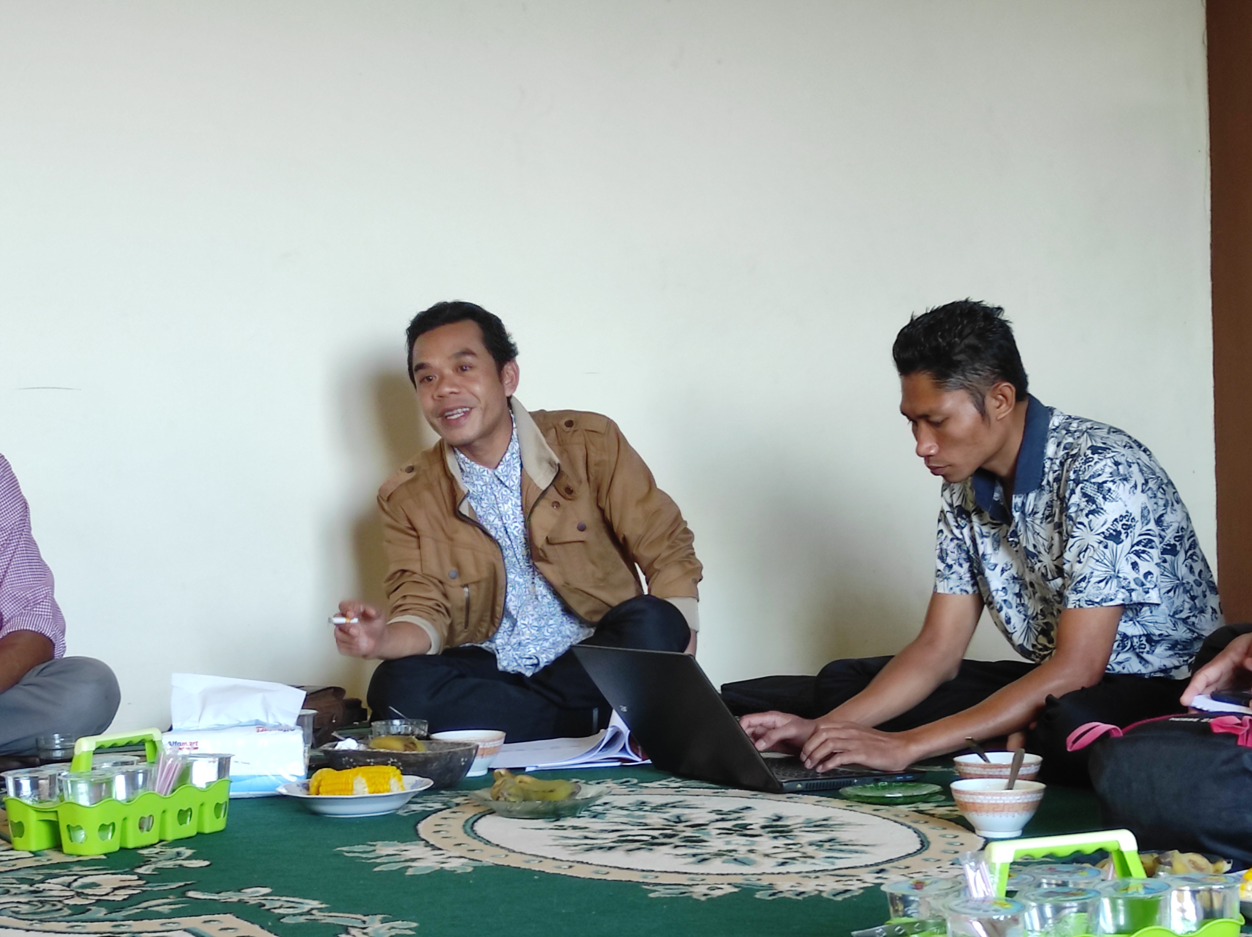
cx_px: 626
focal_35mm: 25
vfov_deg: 54.8
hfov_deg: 69.4
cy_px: 468
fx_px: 903
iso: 506
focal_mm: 5.43
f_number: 1.89
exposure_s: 1/33
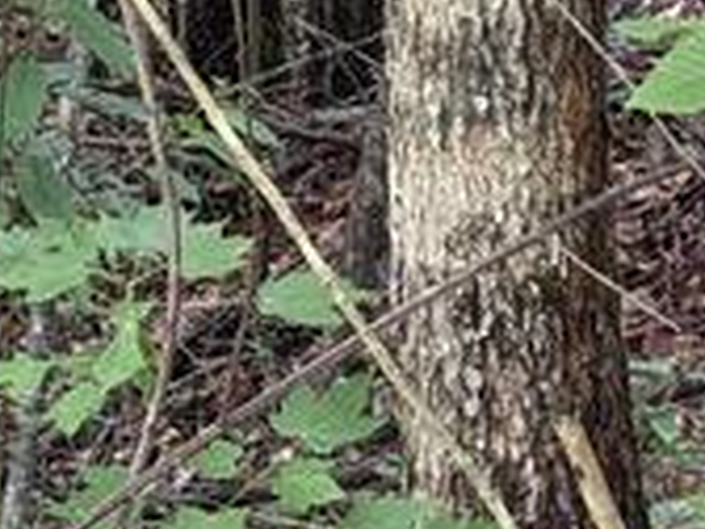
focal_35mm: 244
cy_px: -621
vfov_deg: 5.9
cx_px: -19
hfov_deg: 8.1
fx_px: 4969
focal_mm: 6.76
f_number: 1.78
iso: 125
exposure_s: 1/60
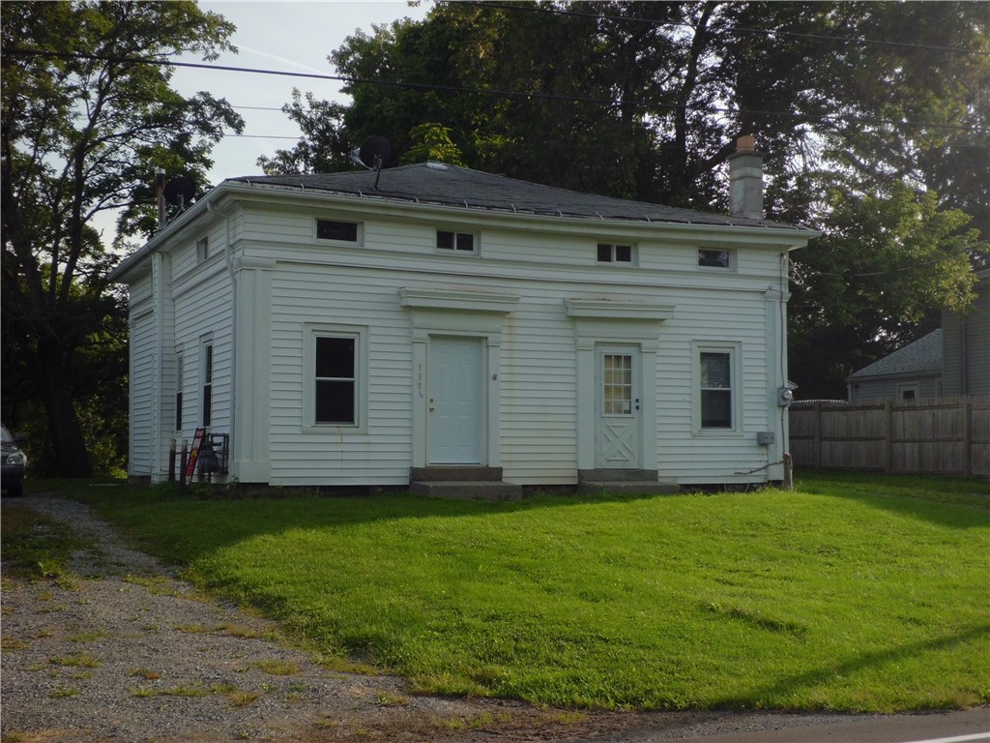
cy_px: 372
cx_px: 495
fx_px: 1344
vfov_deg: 30.9
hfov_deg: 40.4
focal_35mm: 47
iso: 64
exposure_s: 1/800
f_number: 3.4
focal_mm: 8.3
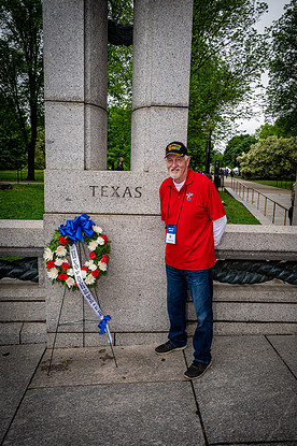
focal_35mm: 26
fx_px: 322
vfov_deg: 69.4
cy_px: 228
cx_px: 157
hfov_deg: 49.5
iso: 900
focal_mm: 24
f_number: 8
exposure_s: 1/640
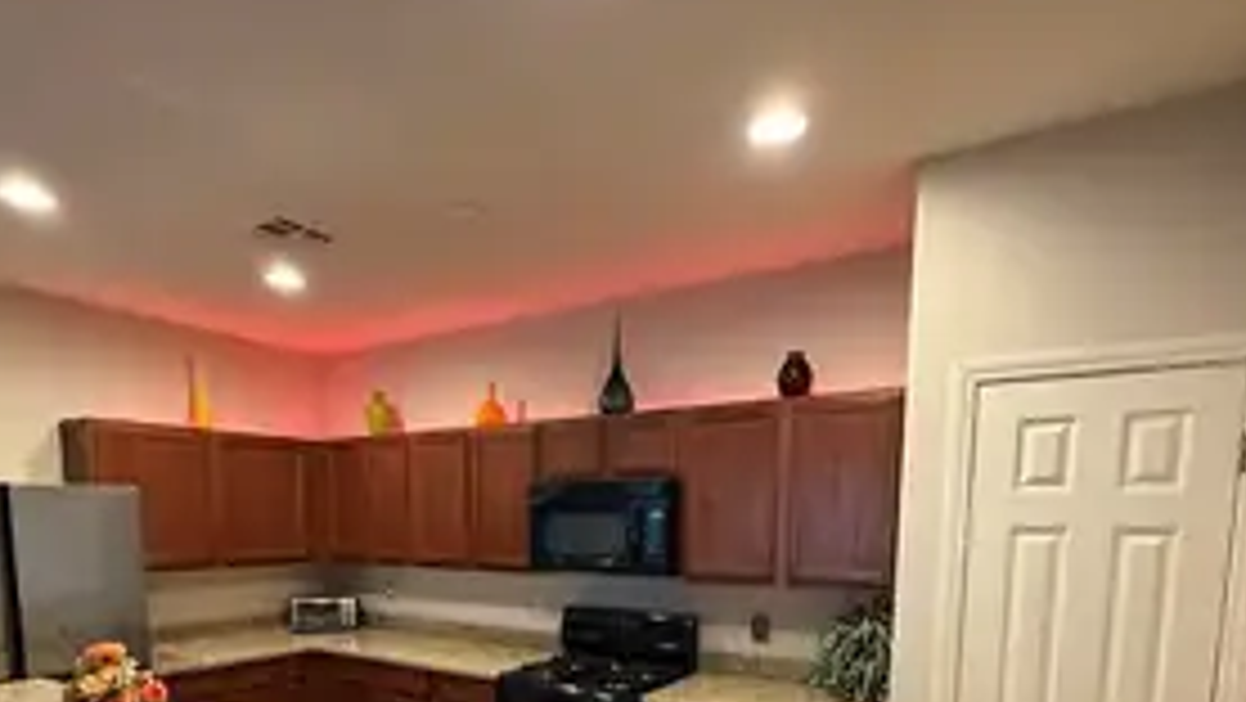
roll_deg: +0.0
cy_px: 608
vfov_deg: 47.3
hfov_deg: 81.0
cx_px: 576
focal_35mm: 22
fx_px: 727
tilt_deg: -7.3
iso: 640
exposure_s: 1/60
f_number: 2.2
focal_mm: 2.22
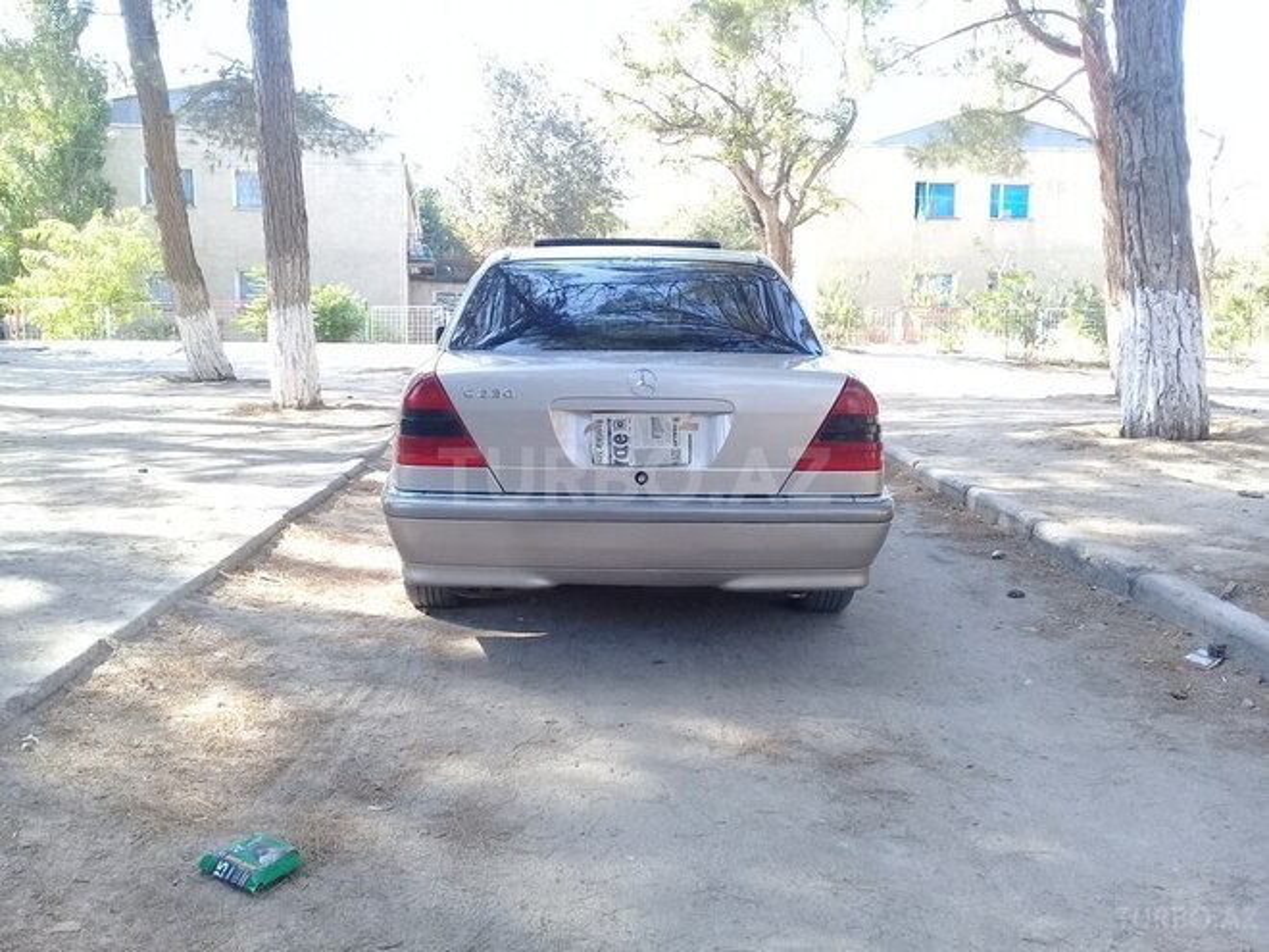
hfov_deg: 58.4
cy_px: 476
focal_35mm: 31
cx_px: 634
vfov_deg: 45.4
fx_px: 1136
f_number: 2.2
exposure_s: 1/100
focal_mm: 3.3
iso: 50
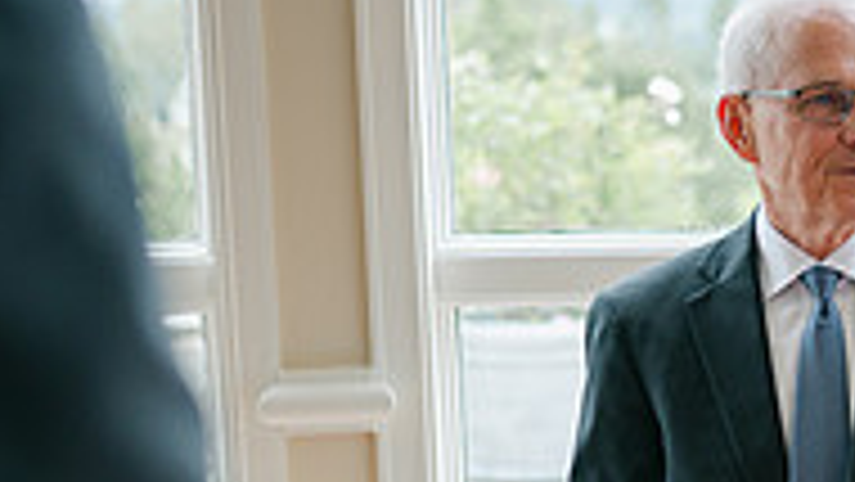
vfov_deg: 10.8
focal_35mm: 112
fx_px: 2540
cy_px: 342
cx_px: 1044
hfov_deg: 18.1
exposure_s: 1/1600
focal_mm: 35
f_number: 1.4
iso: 100
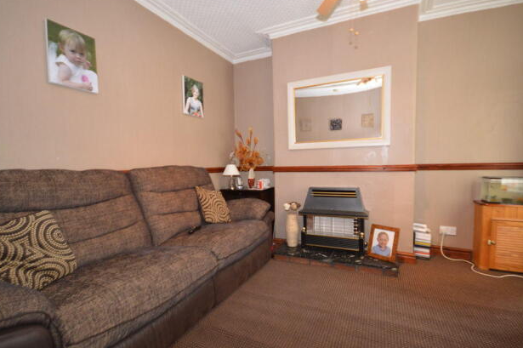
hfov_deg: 96.8
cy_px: 180
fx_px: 232
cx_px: 266
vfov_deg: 73.6
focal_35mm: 16
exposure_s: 1/60
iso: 1800
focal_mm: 10
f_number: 4
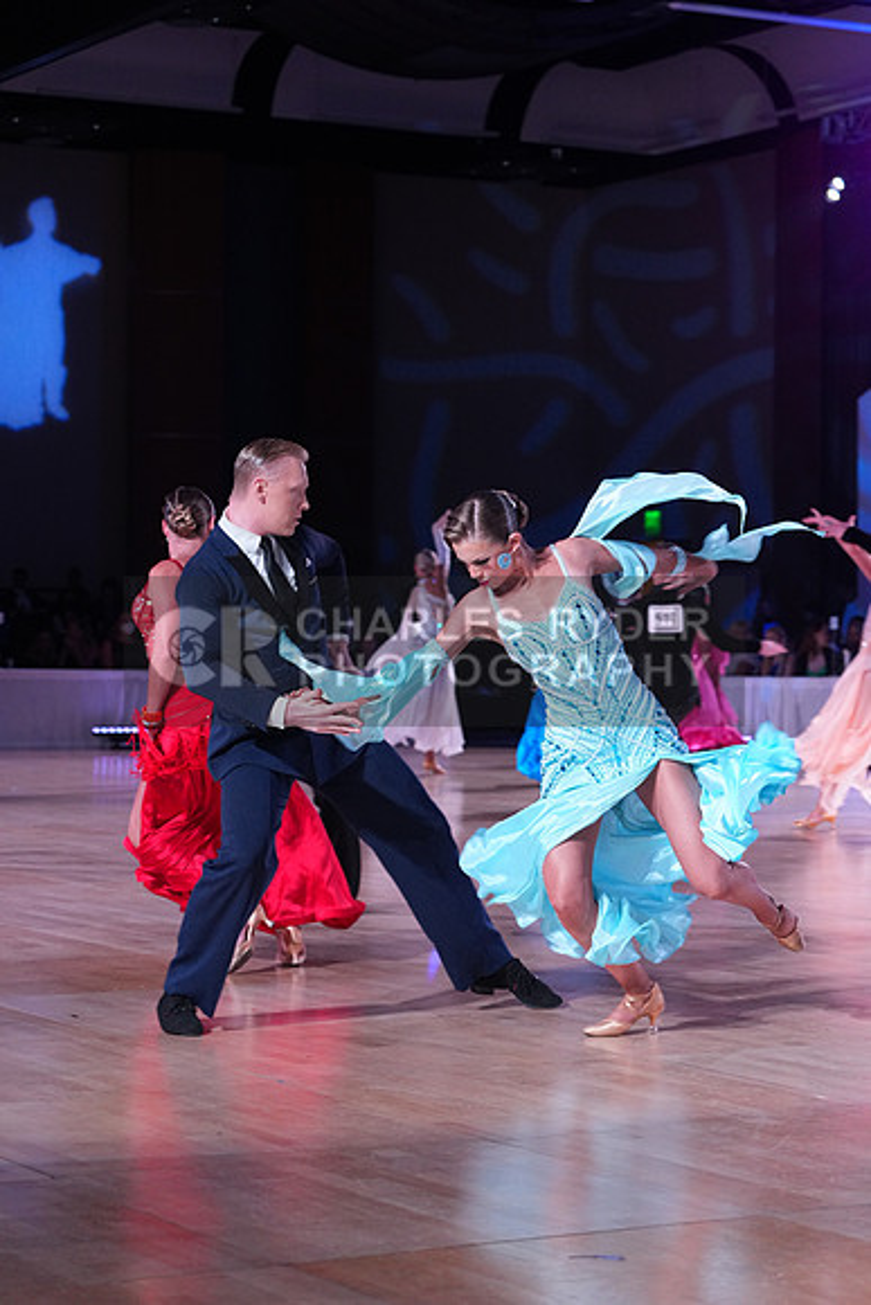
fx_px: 3046
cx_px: 436
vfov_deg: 24.2
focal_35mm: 84
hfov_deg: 16.3
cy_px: 652
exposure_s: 1/250
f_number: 5
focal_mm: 84
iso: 2500
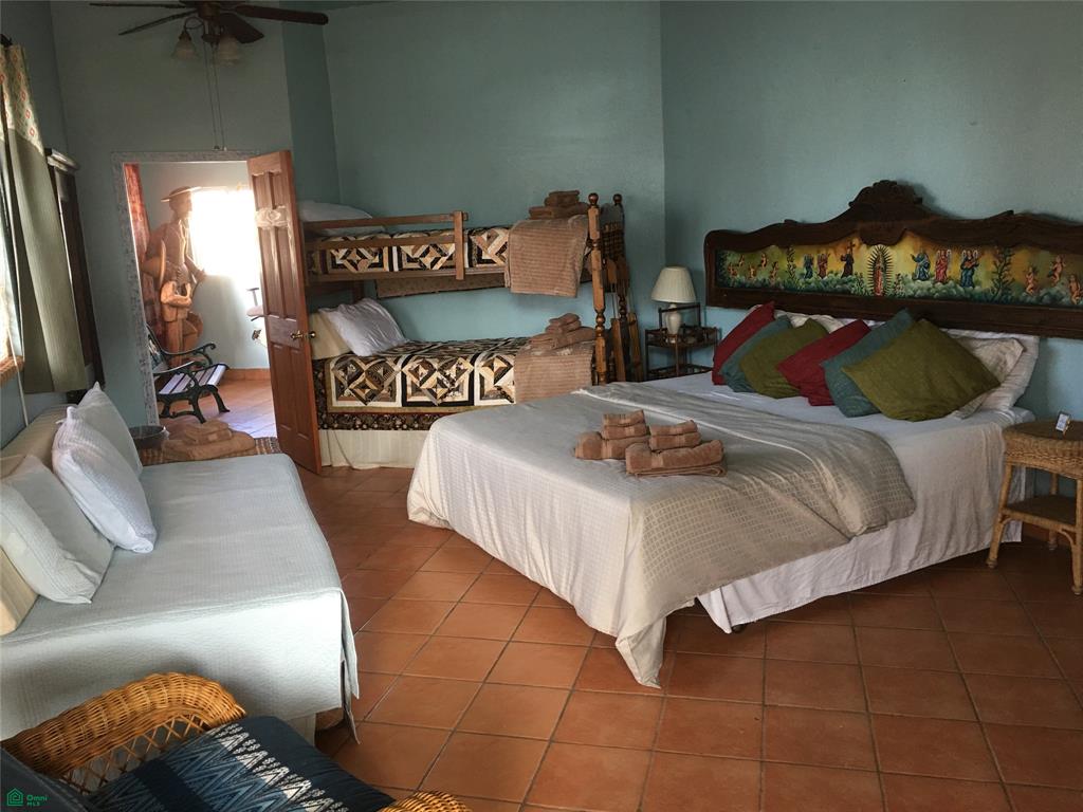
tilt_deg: -10.7
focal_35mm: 29
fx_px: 907
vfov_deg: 48.2
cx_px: 542
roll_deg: +3.1
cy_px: 406
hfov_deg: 61.7
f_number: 2.2
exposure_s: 1/15
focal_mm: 4.15
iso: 50
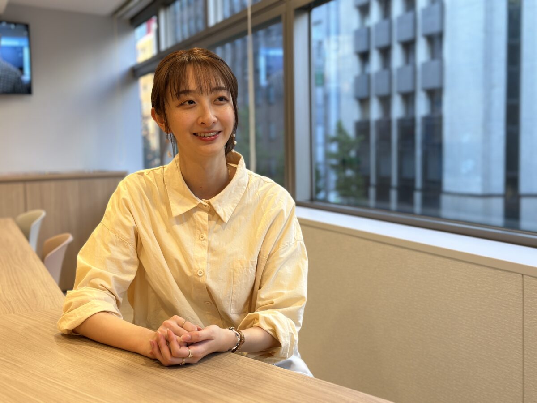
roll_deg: +0.5
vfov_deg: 30.3
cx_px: 268
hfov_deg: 39.7
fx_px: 745
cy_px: 202
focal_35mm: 48
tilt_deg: -4.7
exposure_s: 1/100
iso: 64
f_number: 1.78
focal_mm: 6.86
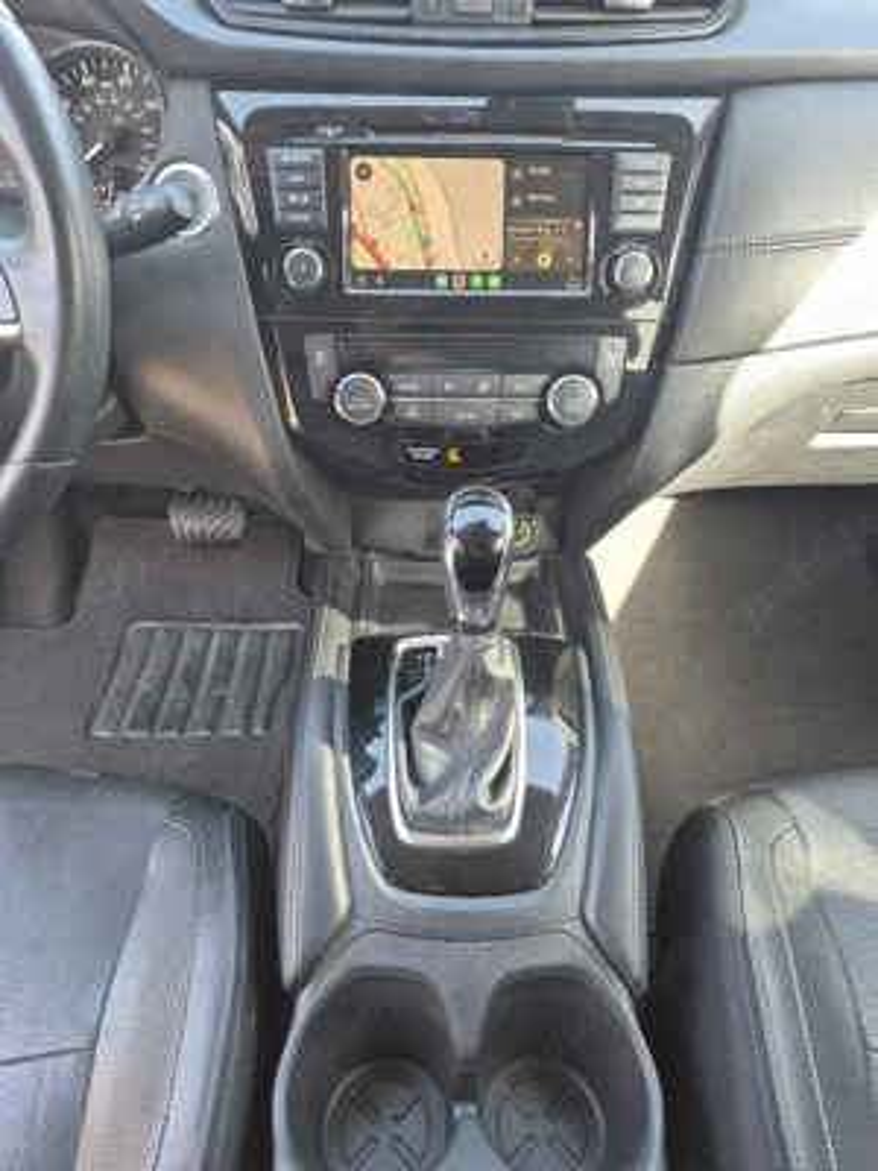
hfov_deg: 58.9
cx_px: 439
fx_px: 778
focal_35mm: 23
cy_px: 586
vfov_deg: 73.9
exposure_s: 1/100
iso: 50
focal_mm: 5.4
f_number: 1.8
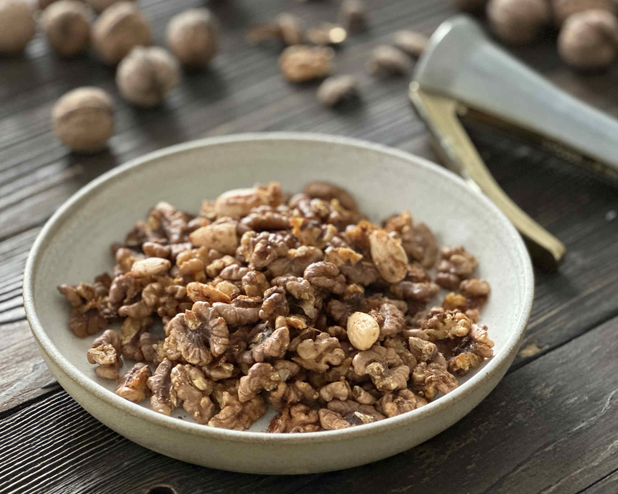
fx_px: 1774
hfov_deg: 19.8
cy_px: 221
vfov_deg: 15.9
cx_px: 271
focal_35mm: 97
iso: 500
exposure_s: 1/22
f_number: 2.8
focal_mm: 9
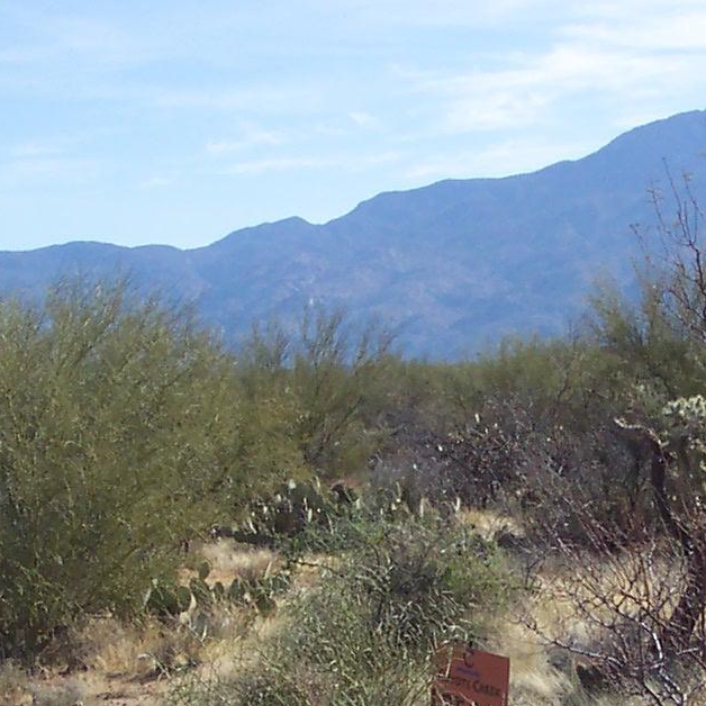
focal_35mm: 111
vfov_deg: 15.6
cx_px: 572
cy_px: 540
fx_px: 2561
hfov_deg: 15.6
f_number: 4.8
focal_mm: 8
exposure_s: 1/700
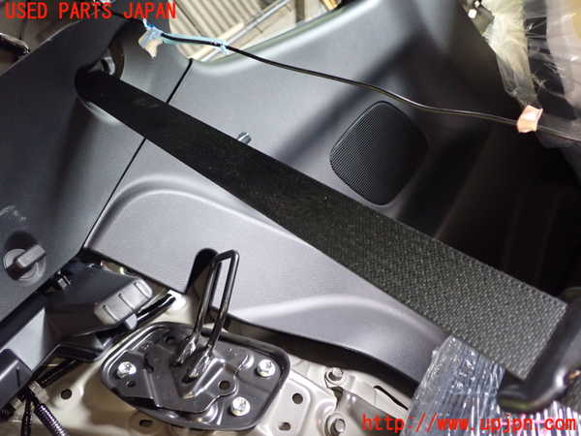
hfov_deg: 56.8
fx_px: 537
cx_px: 290
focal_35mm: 32
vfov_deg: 44.2
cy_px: 218
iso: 640
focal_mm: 5.79
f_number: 2.4
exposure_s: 1/30
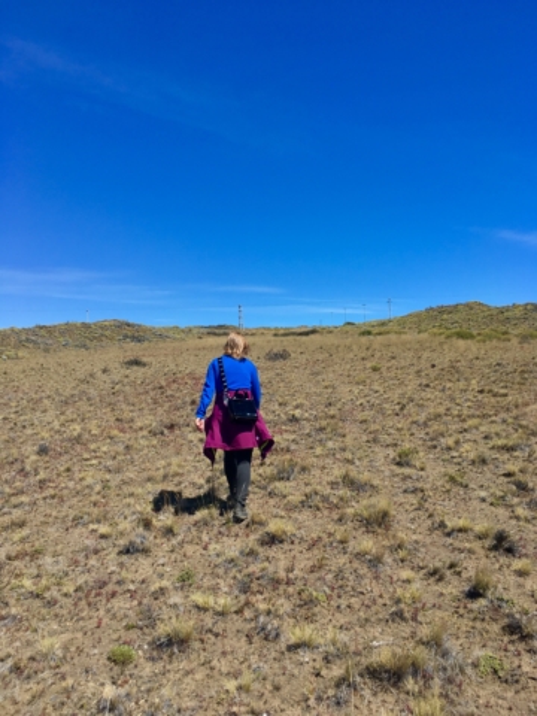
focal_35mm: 29
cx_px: 268
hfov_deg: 48.2
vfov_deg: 61.7
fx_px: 600
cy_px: 358
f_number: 2.2
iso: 25
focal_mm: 4.15
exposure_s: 1/1789
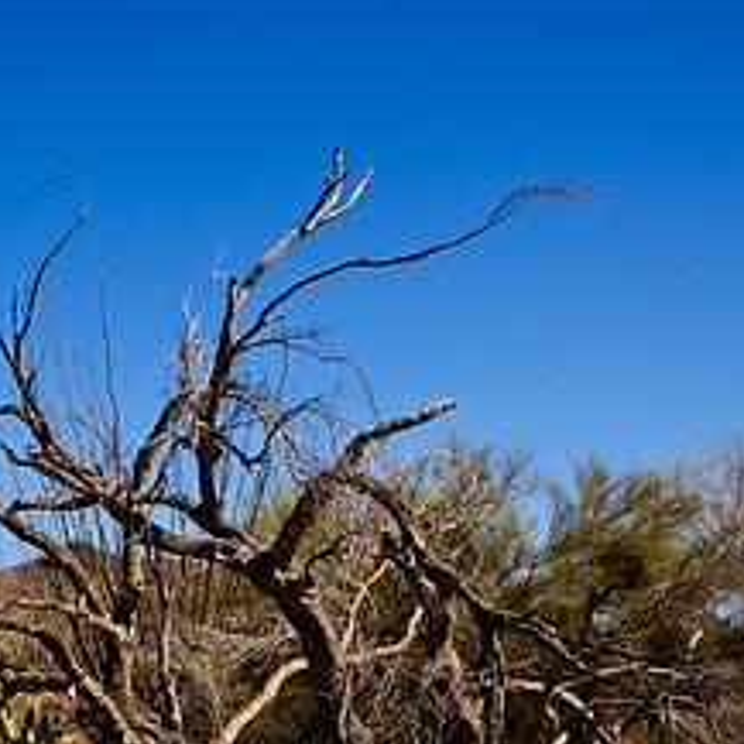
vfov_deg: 25.4
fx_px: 1654
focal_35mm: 68
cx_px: -58
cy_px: 369
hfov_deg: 23.9
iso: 125
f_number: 16
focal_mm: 20
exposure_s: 1/90
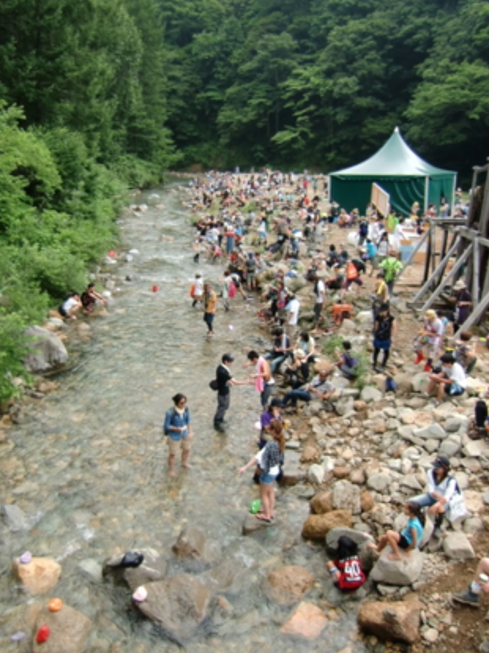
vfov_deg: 61.7
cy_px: 330
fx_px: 547
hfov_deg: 47.9
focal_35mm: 29
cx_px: 198
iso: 64
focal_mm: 4.3
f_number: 3.2
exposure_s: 1/80
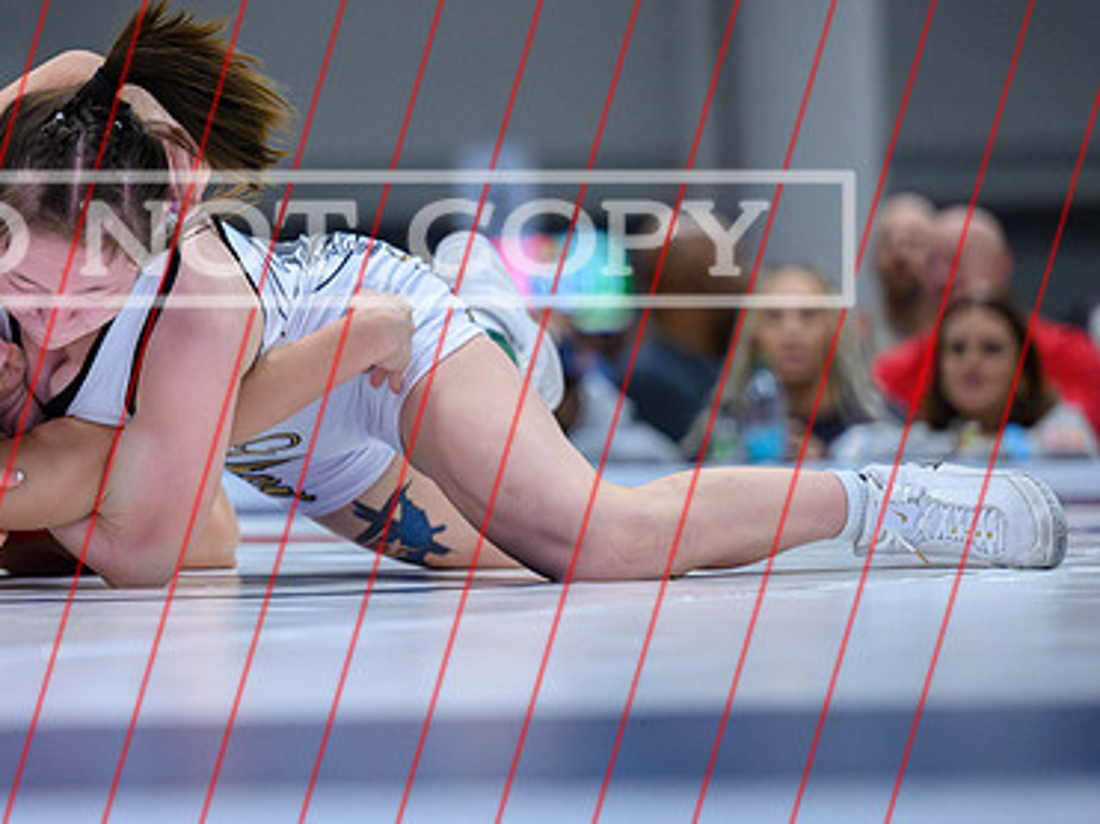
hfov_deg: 7.4
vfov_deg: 5.6
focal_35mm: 266
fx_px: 8450
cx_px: 115
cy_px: 404
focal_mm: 140
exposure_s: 1/800
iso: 5600
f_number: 2.8
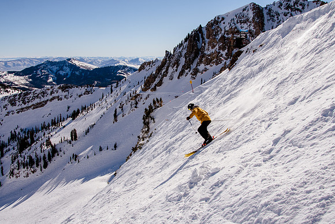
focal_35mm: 33
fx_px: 307
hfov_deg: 57.2
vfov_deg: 40.0
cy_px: 112
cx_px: 168
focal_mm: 22
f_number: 16
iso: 400
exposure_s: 1/640
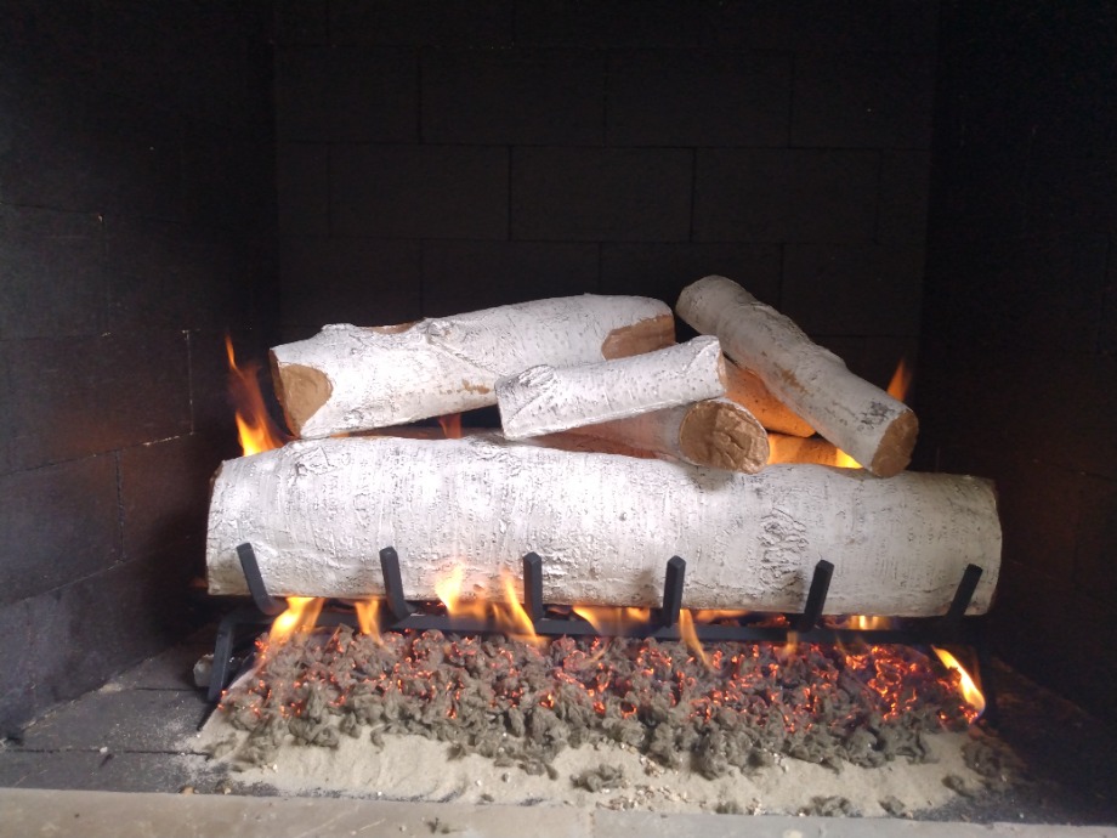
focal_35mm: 20
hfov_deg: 81.7
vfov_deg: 66.0
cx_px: 558
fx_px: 645
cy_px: 419
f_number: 2
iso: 328
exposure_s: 1/30
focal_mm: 3.54
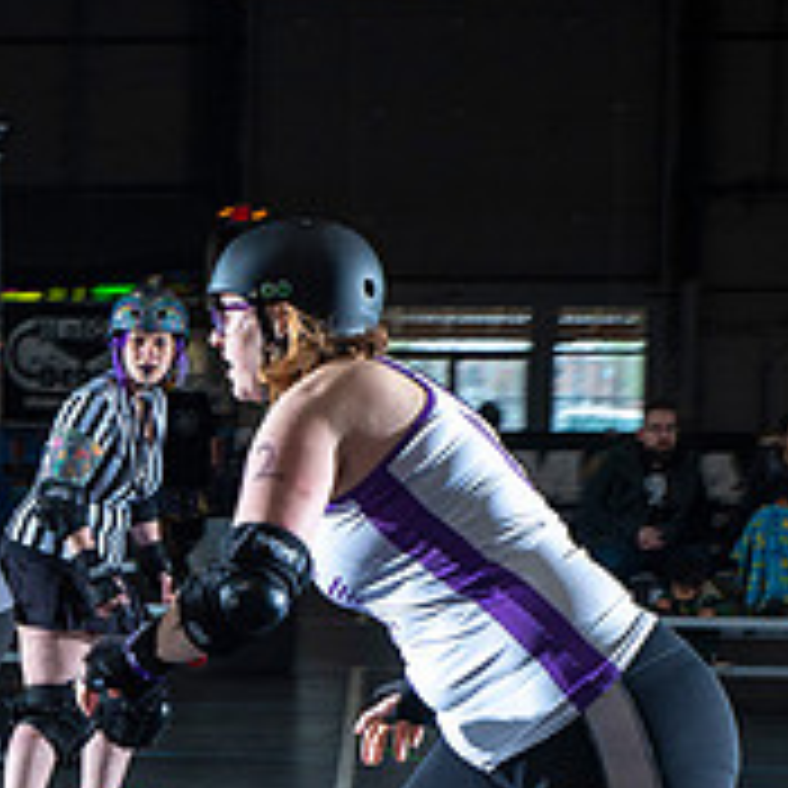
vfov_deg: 12.3
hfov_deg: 12.2
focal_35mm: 141
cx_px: -68
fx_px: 3631
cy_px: 745
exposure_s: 1/160
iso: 800
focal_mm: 50
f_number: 7.1
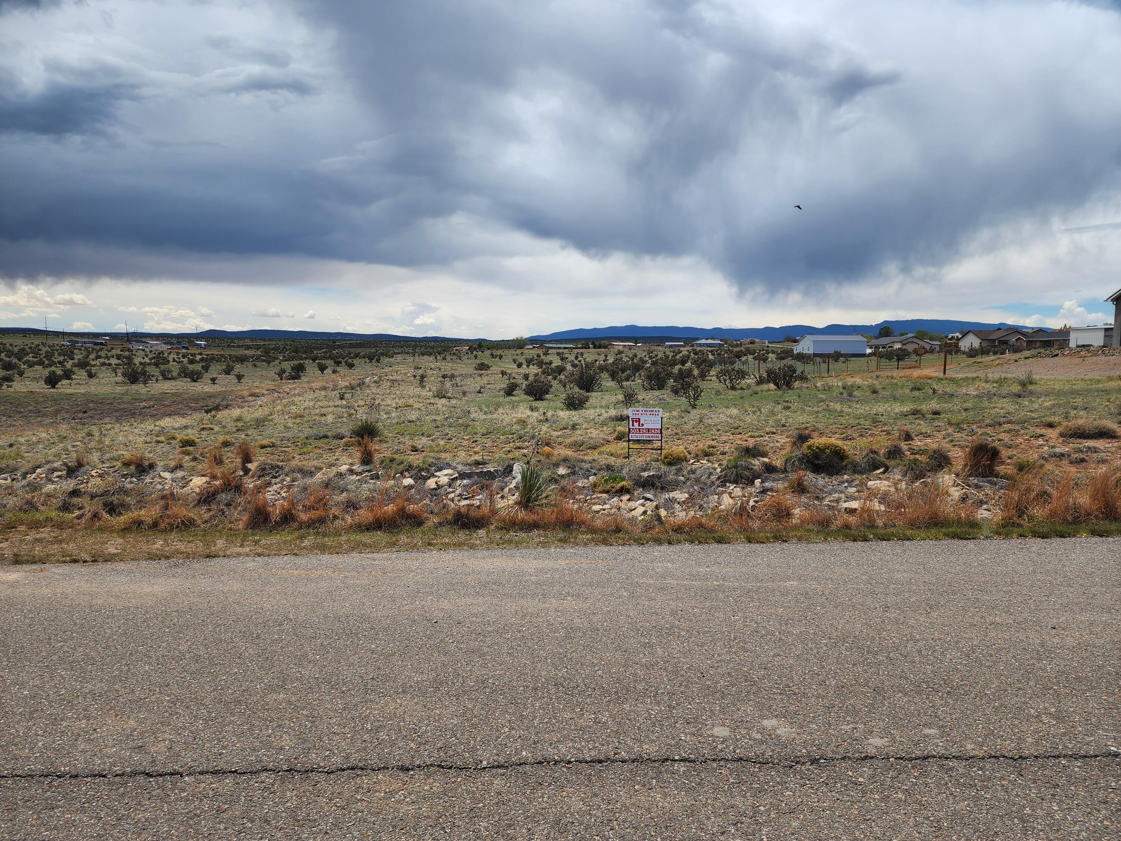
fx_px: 745
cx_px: 560
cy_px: 420
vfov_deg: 58.9
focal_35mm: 23
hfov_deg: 73.9
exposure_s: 1/1365
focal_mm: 6.4
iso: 12
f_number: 1.8
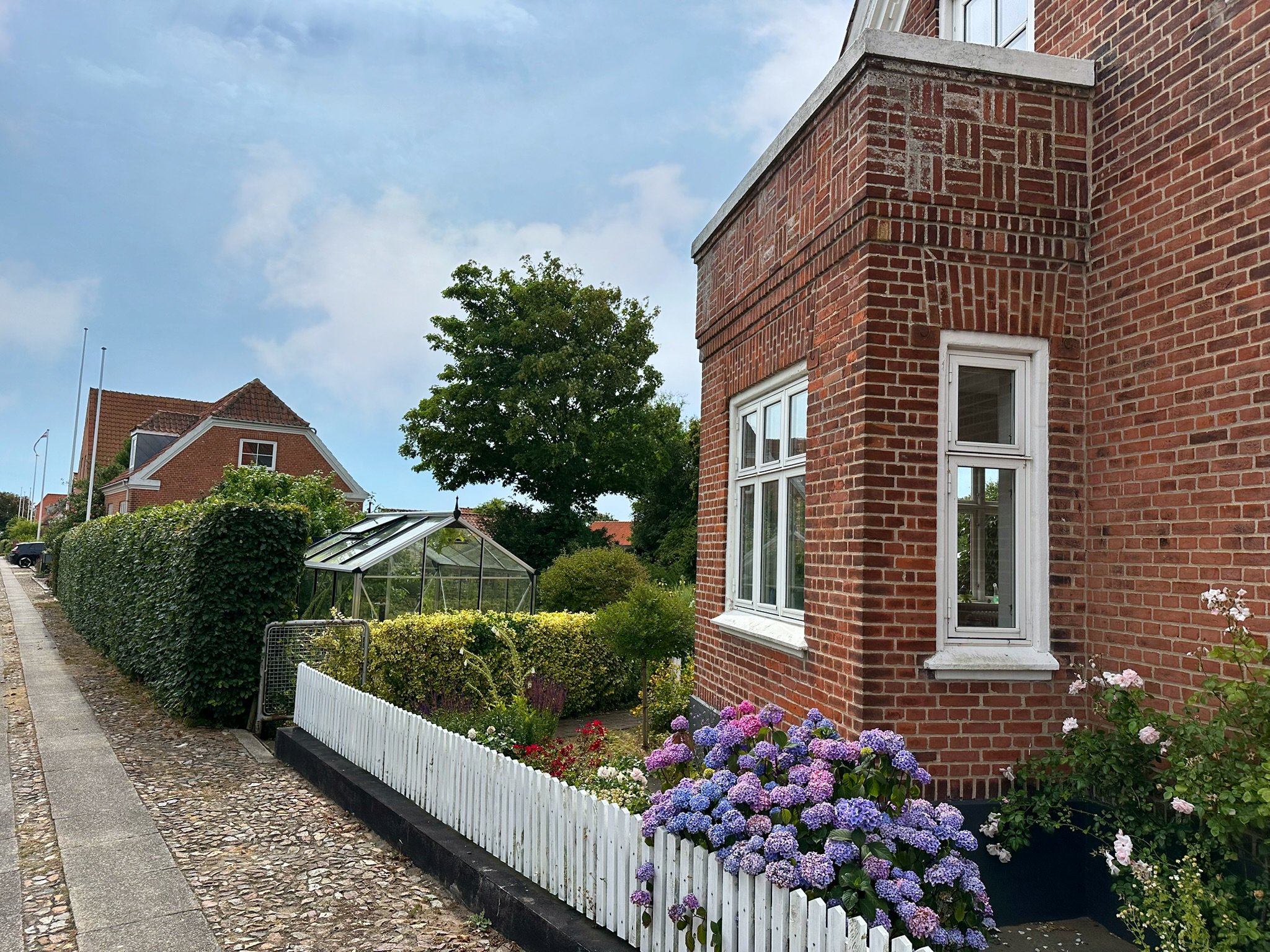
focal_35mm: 24
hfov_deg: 71.6
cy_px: 476
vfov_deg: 56.8
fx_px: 881
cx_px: 635
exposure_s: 1/8929
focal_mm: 6.86
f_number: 1.78
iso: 80
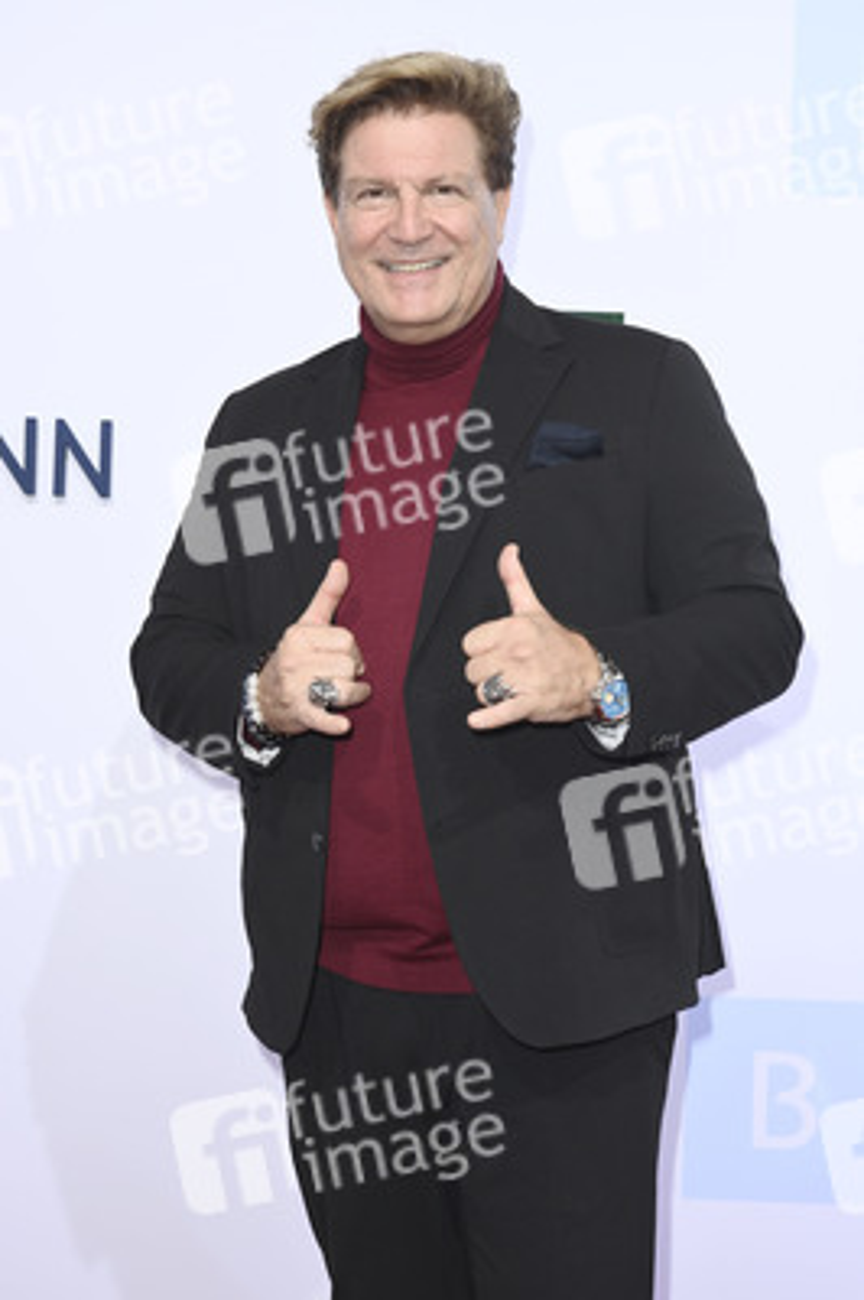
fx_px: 2524
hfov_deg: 19.4
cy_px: 650
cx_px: 432
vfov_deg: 28.9
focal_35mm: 70
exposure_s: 1/250
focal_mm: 70
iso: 400
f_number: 6.3
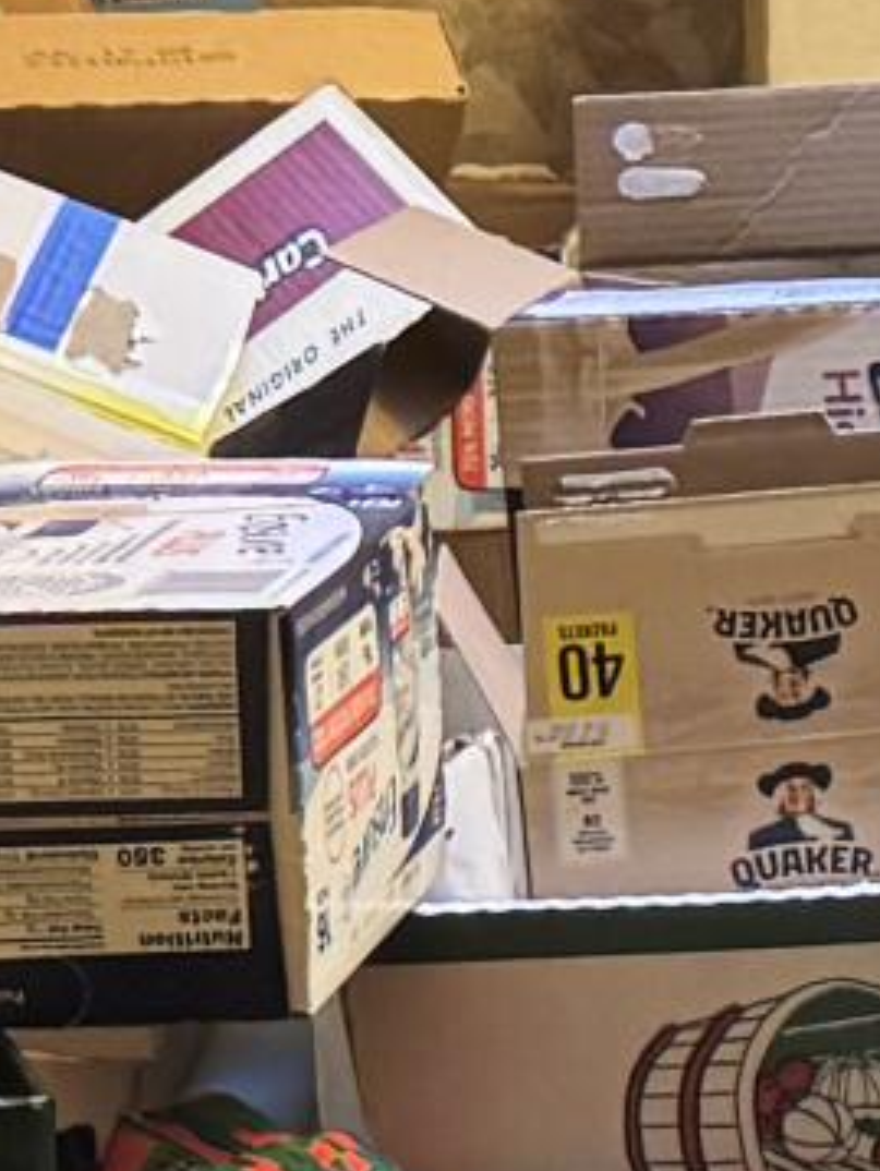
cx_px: 1757
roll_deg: +1.2
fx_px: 6805
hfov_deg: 7.1
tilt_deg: -10.5
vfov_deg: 9.8
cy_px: 334
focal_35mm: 201
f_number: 1.78
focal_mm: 6.76
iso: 400
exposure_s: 1/60
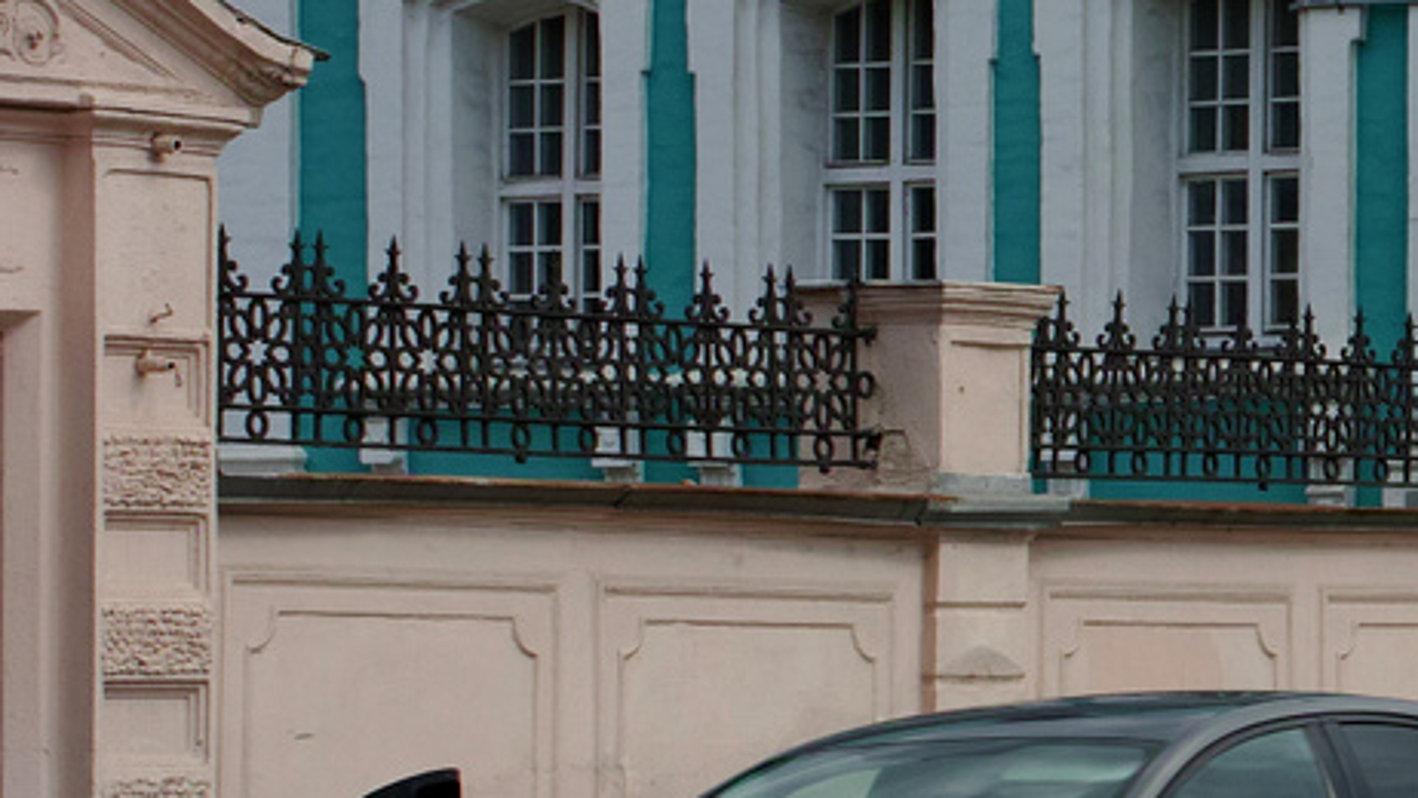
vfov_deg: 5.7
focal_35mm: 214
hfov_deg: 9.7
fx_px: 8049
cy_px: 684
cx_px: 2357
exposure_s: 1/320
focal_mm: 35
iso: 100
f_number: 6.3
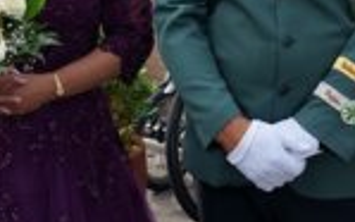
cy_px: -85
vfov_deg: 11.0
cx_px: 224
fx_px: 1112
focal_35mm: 115
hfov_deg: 18.1
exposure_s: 1/200
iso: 100
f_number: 6.3
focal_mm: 42
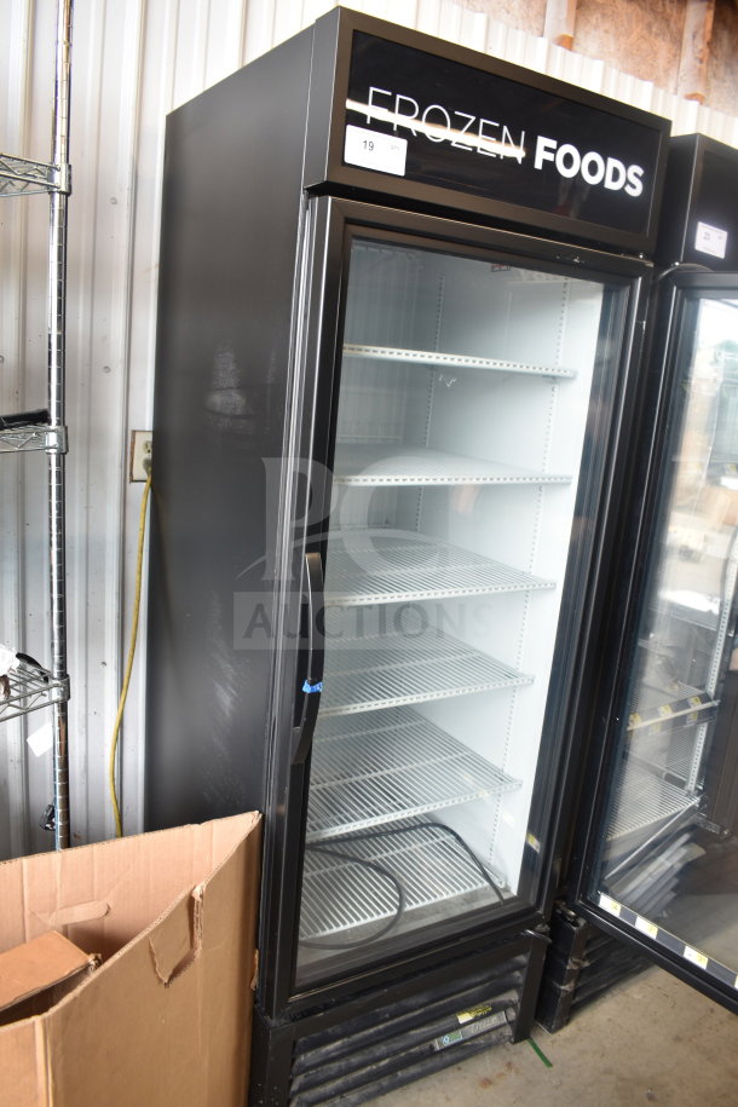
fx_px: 830
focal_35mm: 27
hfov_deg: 47.9
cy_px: 554
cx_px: 369
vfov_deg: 67.4
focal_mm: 18
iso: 320
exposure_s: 1/30
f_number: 3.5
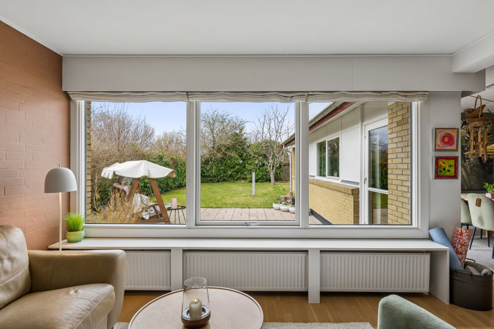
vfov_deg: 64.5
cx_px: 247
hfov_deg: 86.9
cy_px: 164
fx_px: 261
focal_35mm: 19
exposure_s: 1/60
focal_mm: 19
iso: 125
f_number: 10
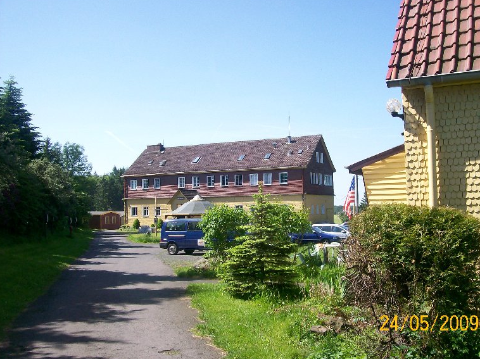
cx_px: 251
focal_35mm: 38
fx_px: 526
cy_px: 180
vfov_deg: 37.7
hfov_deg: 49.0
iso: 80
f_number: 4.8
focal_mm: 6
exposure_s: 1/360
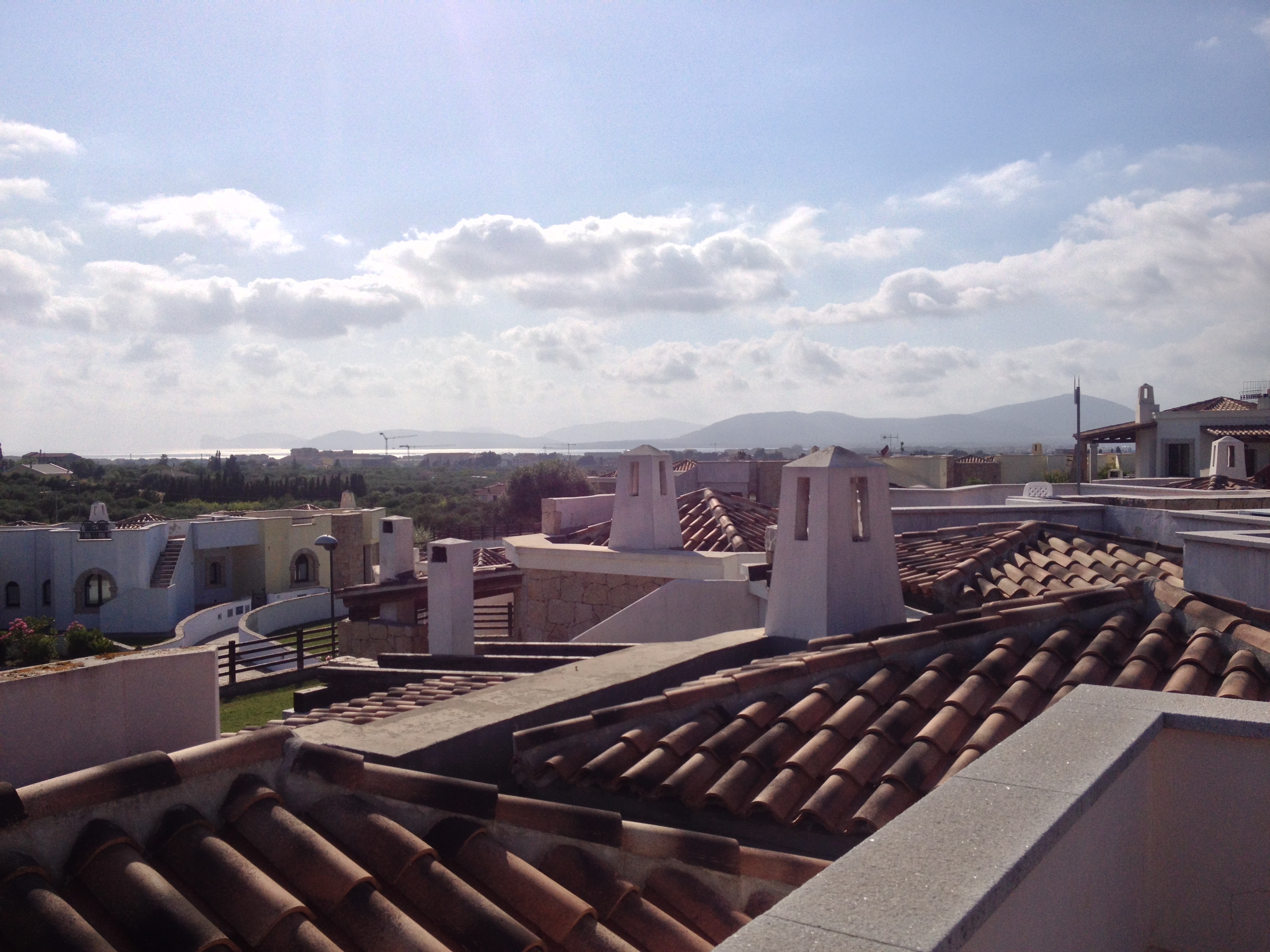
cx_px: 635
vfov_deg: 40.7
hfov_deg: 52.6
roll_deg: +1.1
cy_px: 476
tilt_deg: -4.7
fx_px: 1284
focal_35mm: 35
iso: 50
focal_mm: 4.28
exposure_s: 1/5525
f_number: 2.4
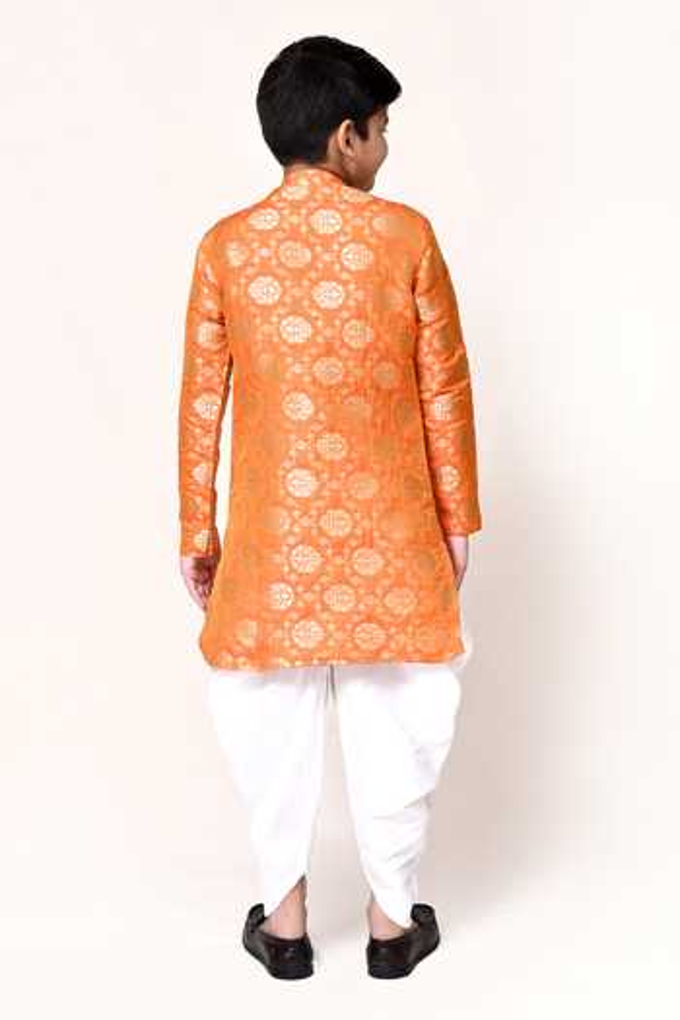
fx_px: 1417
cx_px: 340
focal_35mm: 50
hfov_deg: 27.0
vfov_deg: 39.6
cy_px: 510
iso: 500
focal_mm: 50
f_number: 10
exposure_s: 1/160
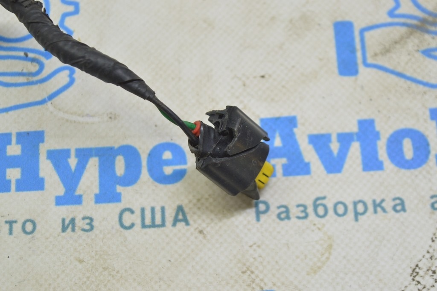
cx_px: 218
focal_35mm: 82
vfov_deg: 16.5
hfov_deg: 24.6
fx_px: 1001
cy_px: 146
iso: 400
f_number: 5.6
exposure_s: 1/20
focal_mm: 55
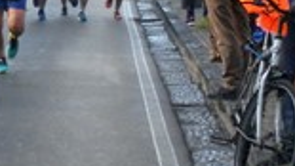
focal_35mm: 185
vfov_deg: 6.5
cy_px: 40
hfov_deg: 11.0
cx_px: -194
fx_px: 1446
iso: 310
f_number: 3.2
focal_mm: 7.3
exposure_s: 1/270
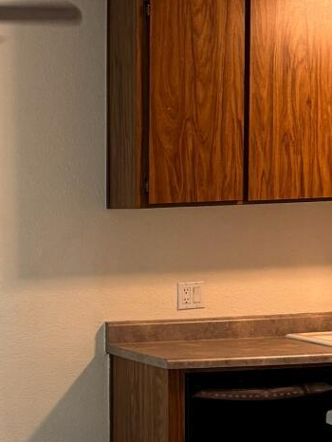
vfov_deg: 18.9
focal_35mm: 103
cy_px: 347
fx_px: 1316
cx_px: -150
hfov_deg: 13.6
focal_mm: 6.76
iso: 200
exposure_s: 1/60
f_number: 1.78
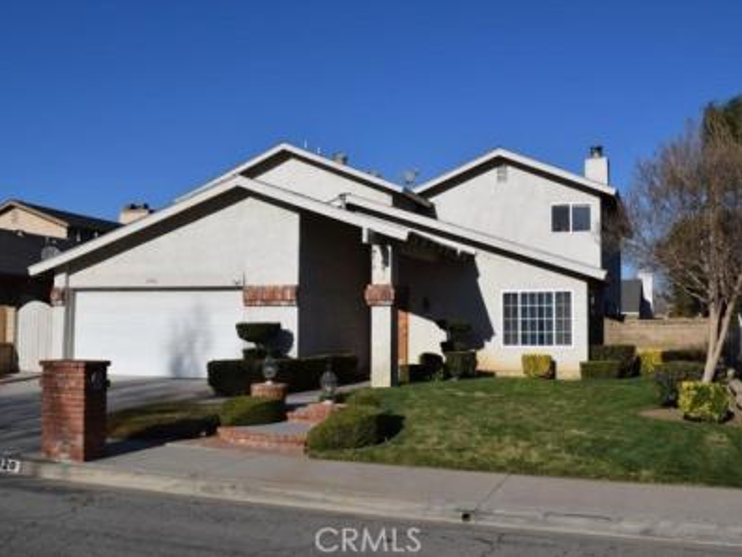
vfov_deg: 38.2
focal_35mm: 38
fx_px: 805
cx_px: 356
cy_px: 278
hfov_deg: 49.5
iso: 200
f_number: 11
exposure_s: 1/500
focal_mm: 23
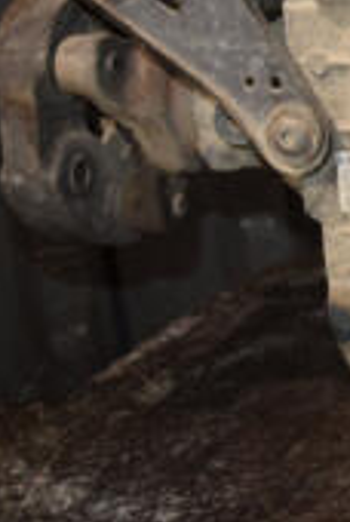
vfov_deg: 13.7
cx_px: 718
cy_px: 21
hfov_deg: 8.8
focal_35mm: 148
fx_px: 2149
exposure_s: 1/80
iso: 800
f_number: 5
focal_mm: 28
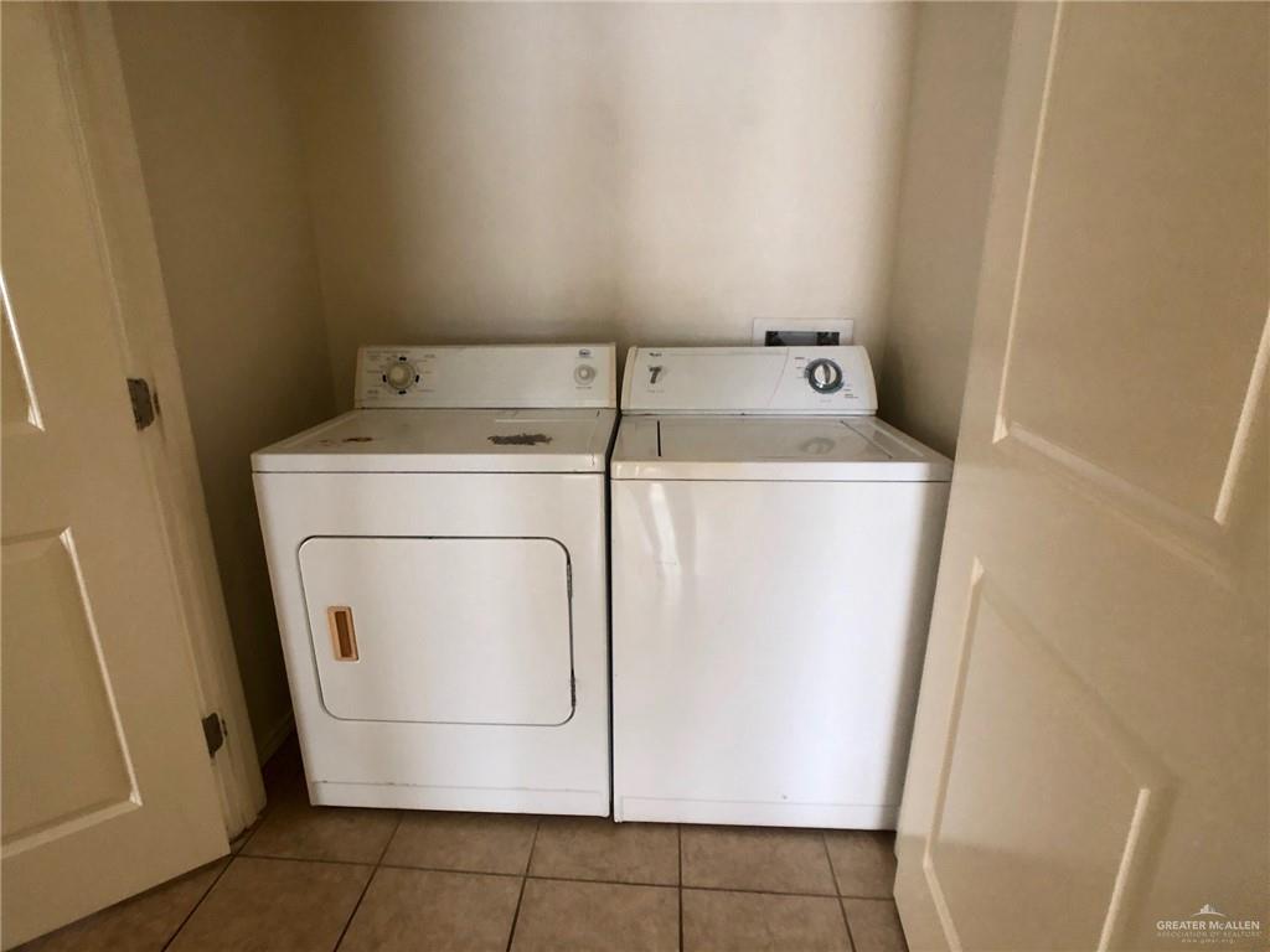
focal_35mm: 28
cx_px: 635
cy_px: 476
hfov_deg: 63.4
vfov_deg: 49.7
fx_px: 1027
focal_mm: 4
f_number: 1.8
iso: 64
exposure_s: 1/15
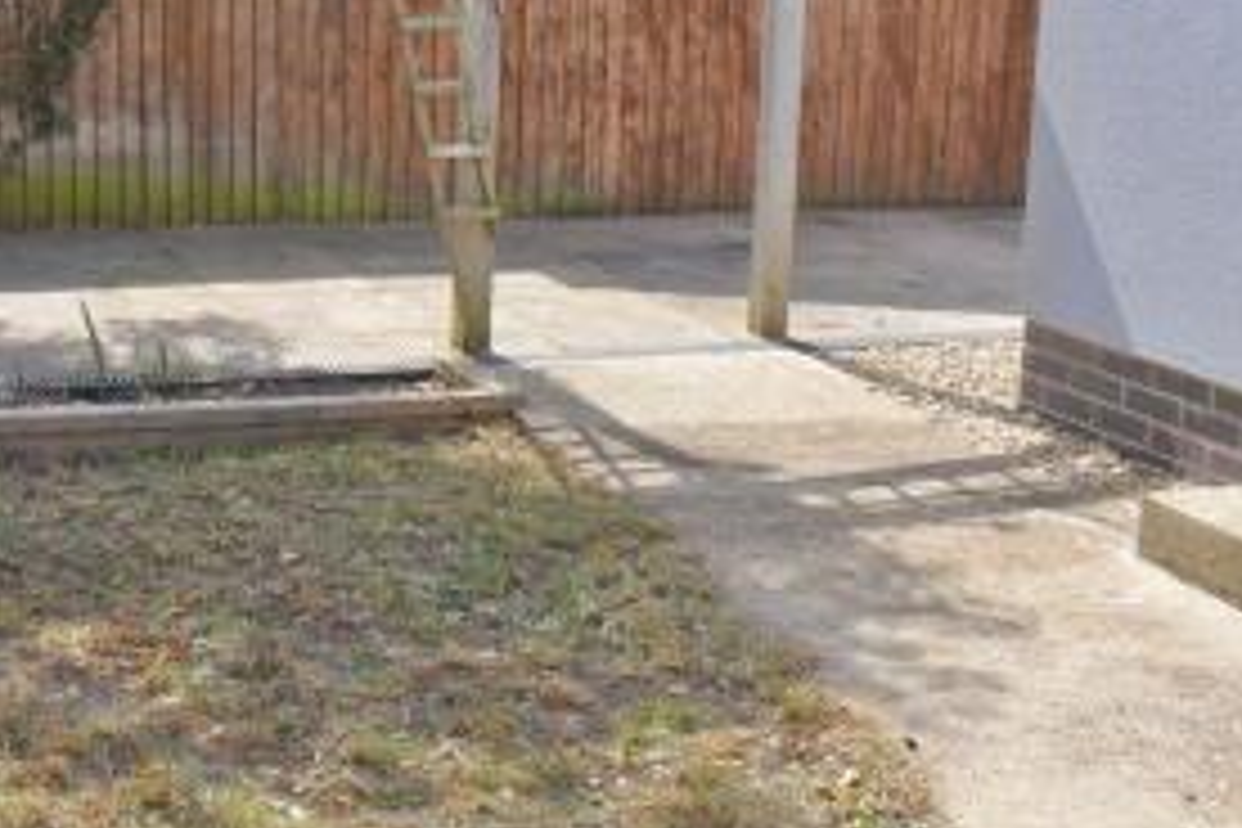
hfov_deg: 33.7
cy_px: 295
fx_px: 1966
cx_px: 198
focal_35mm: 57
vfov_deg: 23.7
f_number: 8
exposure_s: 1/250
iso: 200
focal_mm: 22
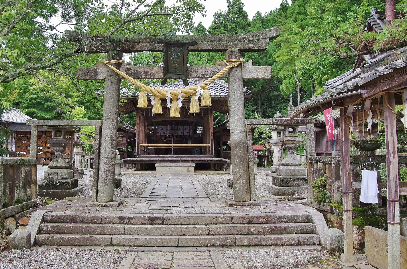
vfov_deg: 34.8
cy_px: 111
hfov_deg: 50.6
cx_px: 175
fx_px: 429
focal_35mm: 38
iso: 1600
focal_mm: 18
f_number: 8
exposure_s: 1/800
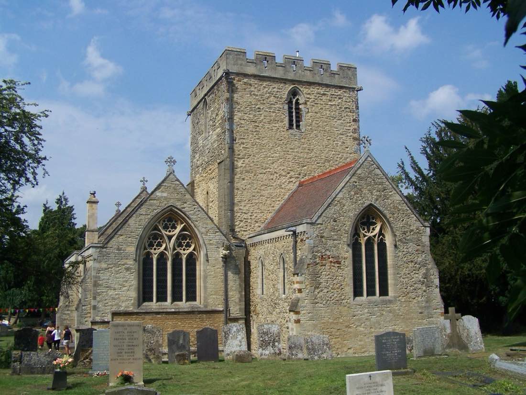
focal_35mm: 38
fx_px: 577
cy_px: 198
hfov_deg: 49.0
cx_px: 263
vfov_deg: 37.7
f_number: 4
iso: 80
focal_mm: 6.3
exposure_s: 1/1000
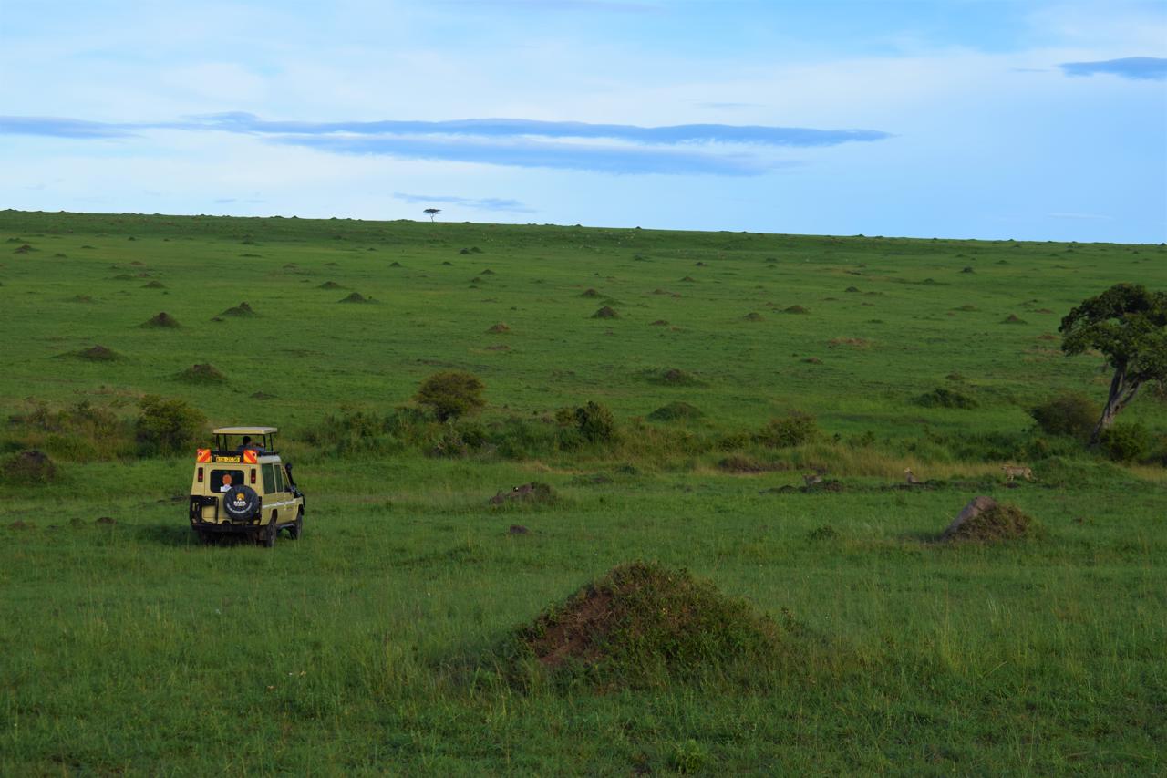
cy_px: 389
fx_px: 2674
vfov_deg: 16.5
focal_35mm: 82
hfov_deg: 24.6
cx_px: 584
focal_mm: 55
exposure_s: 1/200
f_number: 7.1
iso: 100
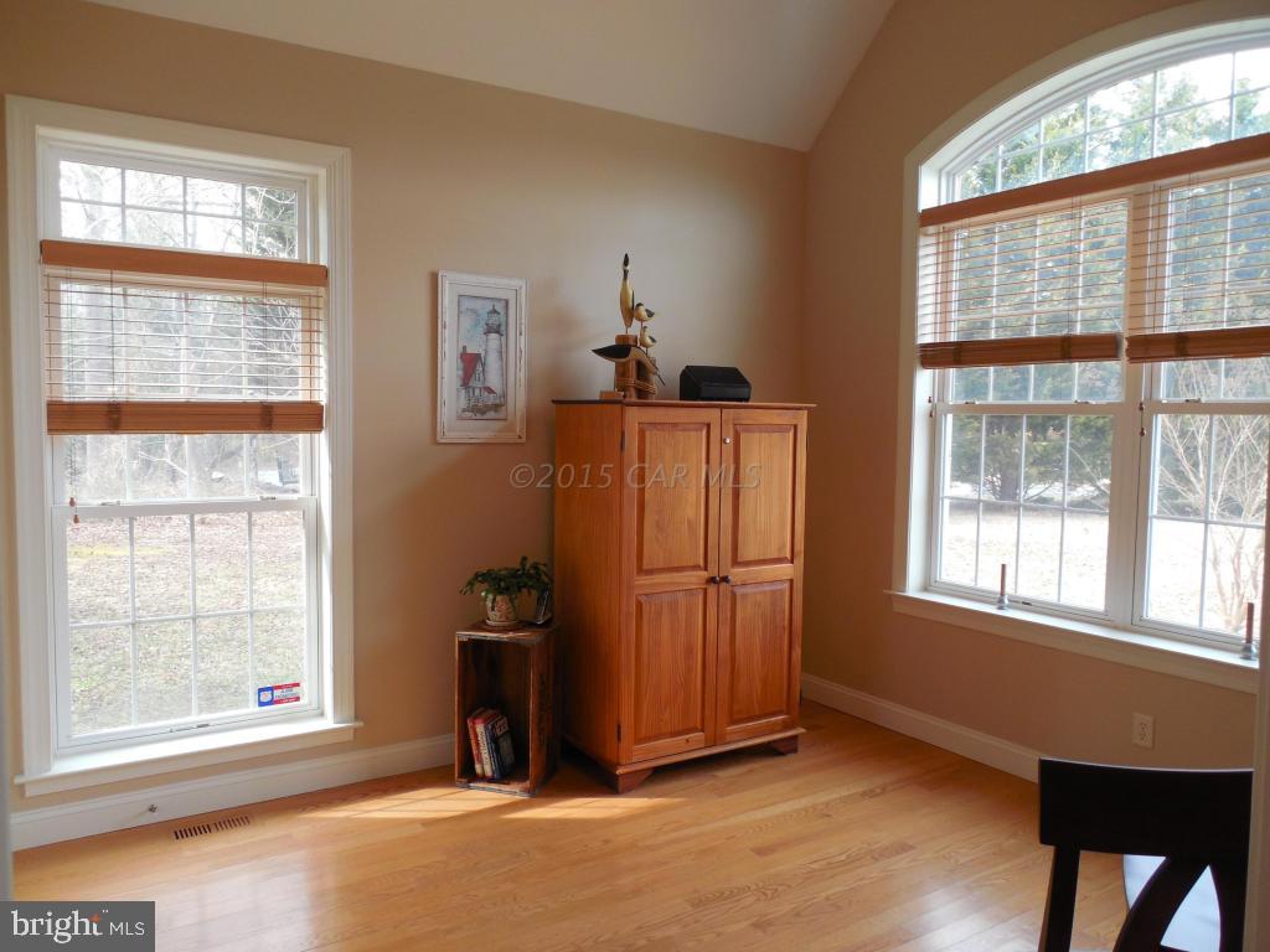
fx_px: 917
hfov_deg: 69.4
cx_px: 635
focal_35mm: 25
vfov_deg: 54.9
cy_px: 476
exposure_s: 1/40
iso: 125
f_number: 3.3
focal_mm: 4.5
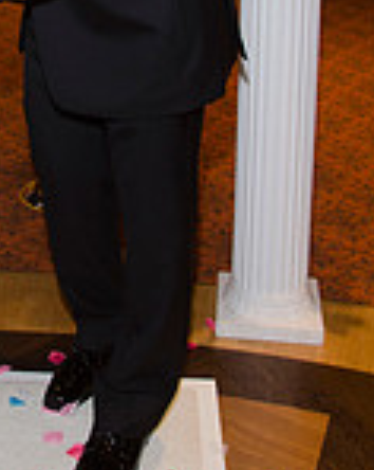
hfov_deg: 19.3
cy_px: -64
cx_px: 0
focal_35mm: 77
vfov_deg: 23.1
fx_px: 1068
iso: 400
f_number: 5.6
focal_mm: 18
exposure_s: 1/60
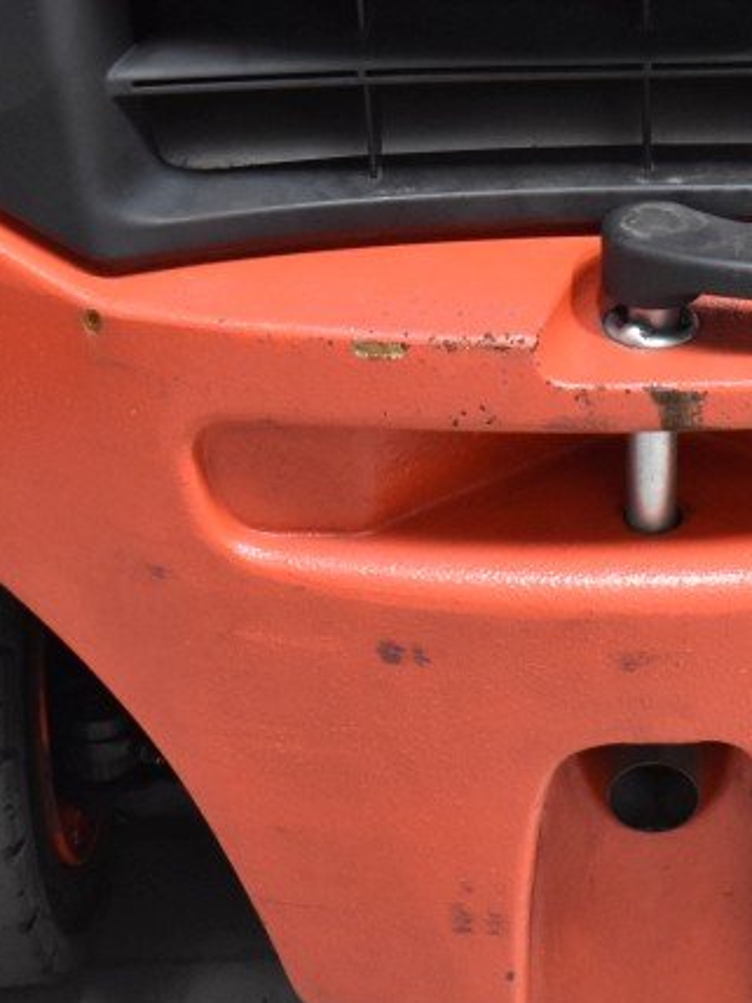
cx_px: 640
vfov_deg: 20.1
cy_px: 262
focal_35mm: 97
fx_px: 2810
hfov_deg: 15.1
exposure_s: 1/20
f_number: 5
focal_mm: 24
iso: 1600
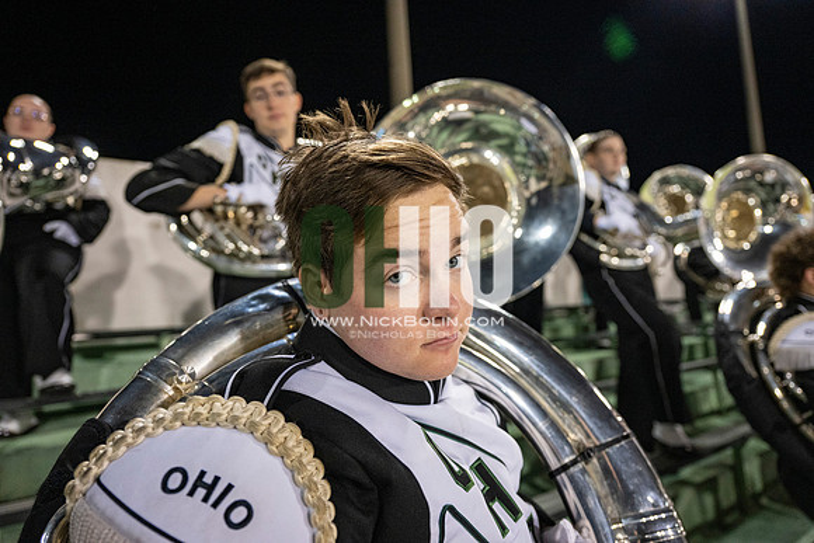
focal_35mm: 24
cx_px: 407
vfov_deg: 53.2
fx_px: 543
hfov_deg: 73.7
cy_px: 272
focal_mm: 24
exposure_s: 1/500
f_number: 3.2
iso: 2000
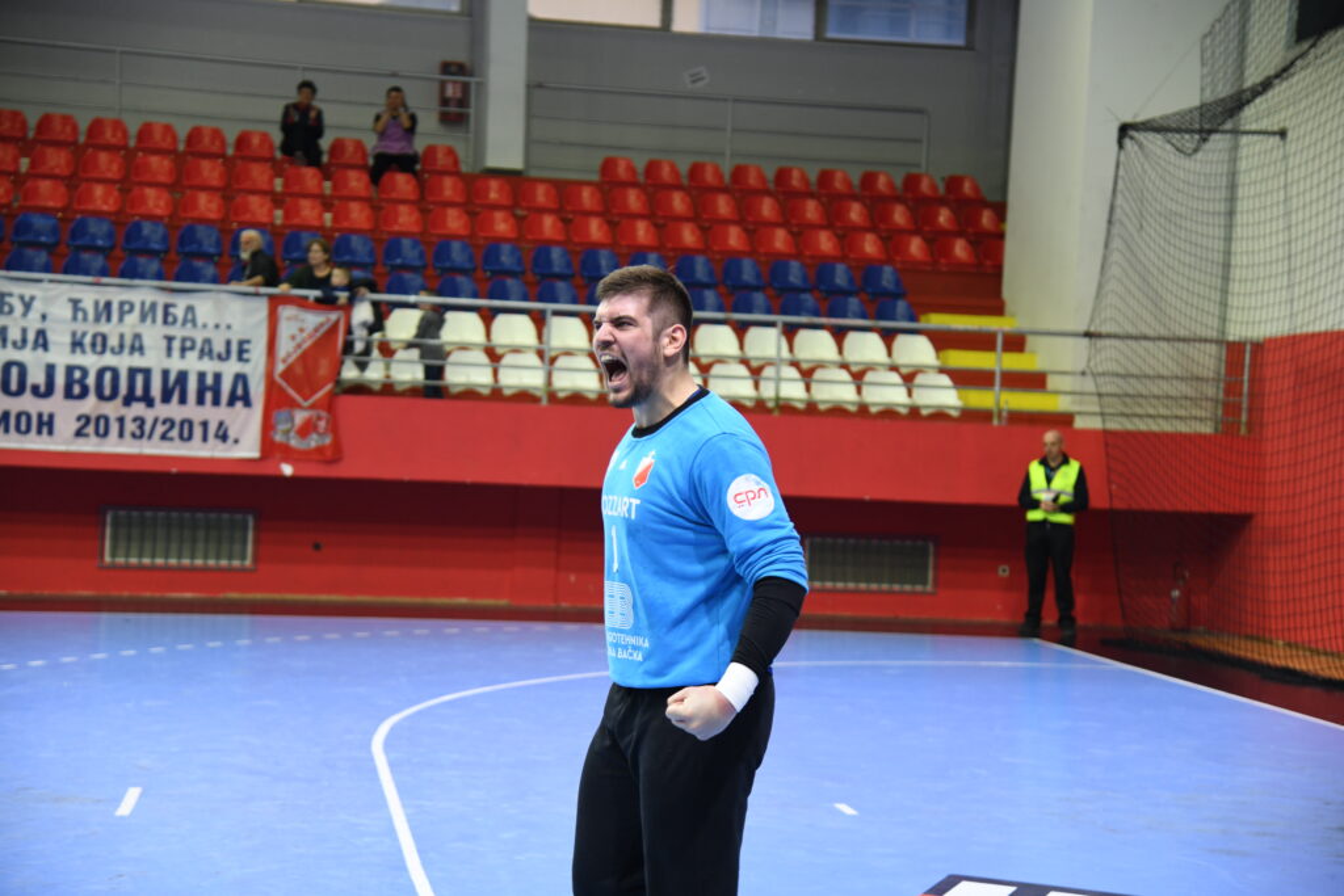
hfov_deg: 31.0
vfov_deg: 20.9
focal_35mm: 65
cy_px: 448
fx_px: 2427
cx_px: 672
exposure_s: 1/320
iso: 1250
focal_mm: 65
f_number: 4
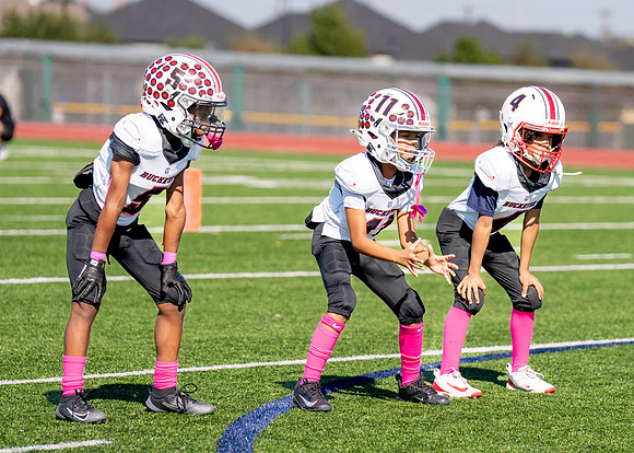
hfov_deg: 9.1
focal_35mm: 221
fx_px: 3981
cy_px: 217
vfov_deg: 6.5
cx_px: 421
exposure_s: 1/6400
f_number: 2.8
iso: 250
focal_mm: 135
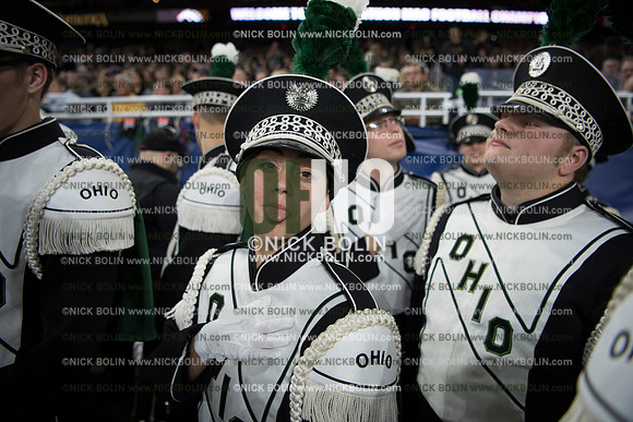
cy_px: 211
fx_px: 422
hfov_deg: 73.7
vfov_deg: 53.2
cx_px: 316
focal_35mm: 24
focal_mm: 24
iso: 1250
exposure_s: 1/1000
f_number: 2.8
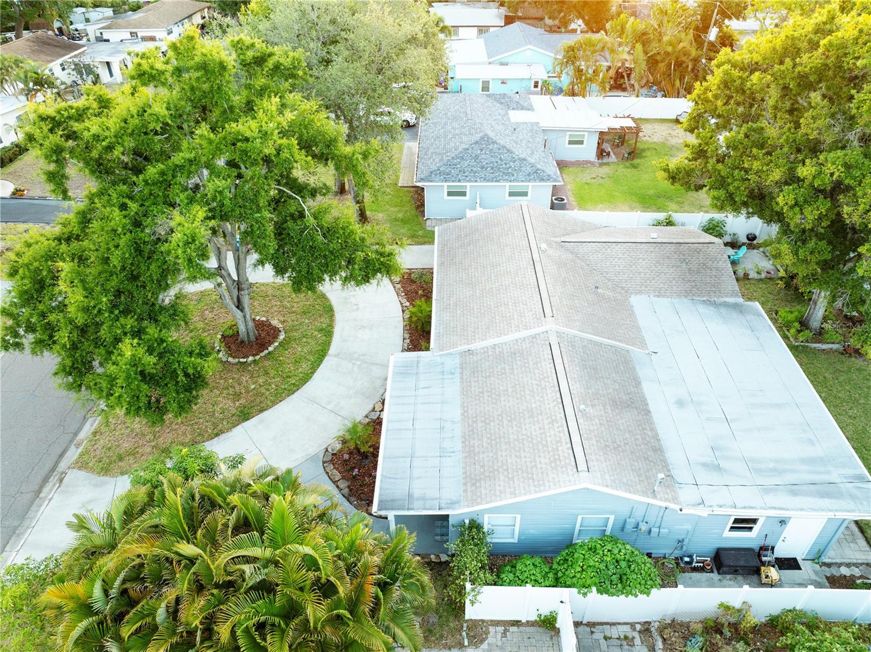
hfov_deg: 71.6
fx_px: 603
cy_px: 326
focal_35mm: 24
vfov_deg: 56.7
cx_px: 436
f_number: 2.8
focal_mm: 12.29
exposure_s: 1/25
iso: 100
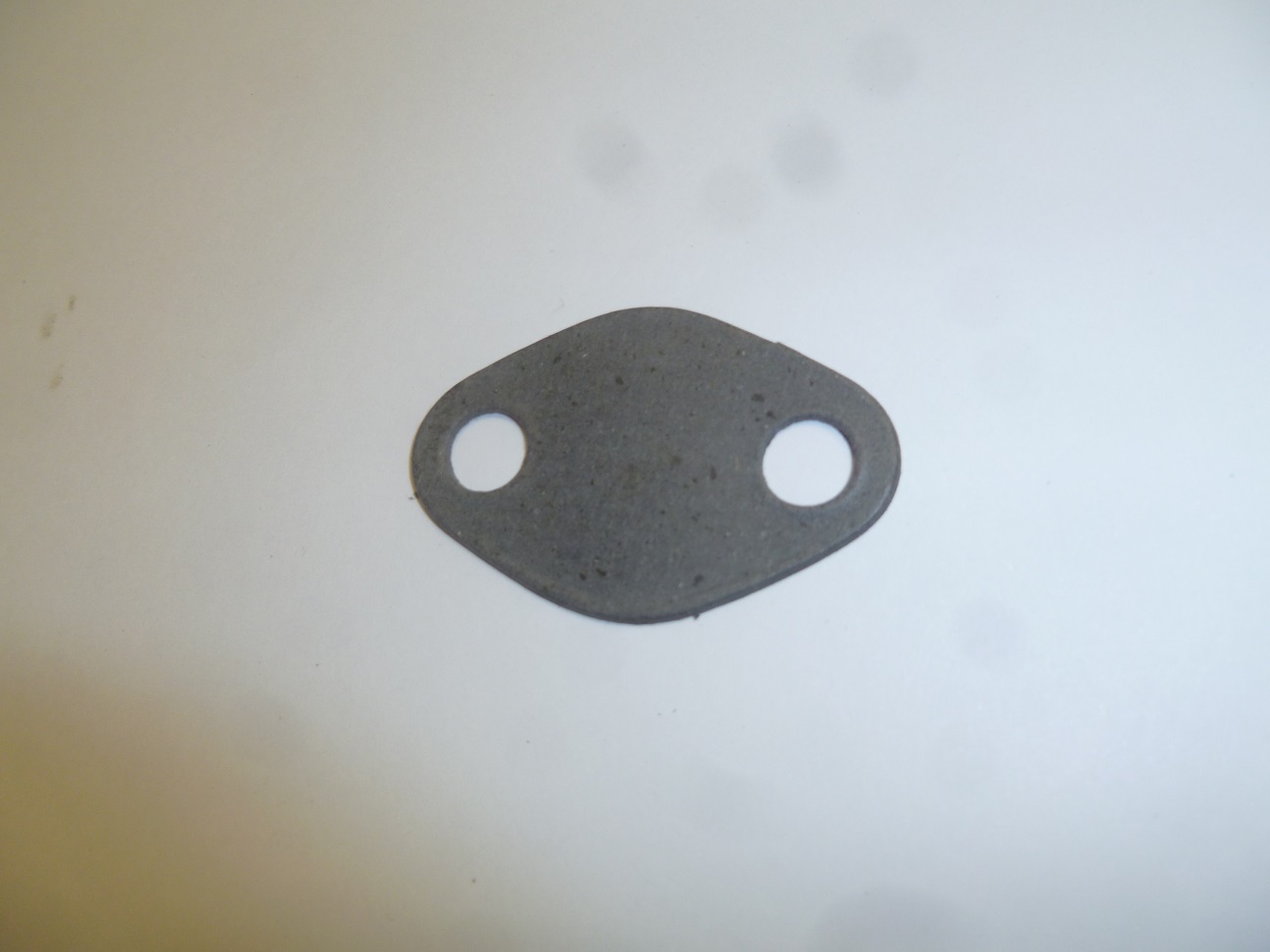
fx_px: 1027
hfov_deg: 63.4
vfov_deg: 49.7
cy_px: 476
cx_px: 635
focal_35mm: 28
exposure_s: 1/30
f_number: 3.3
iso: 80
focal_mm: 5
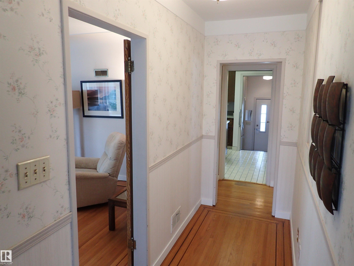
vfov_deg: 54.9
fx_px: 256
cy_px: 133
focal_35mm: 25
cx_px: 177
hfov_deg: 69.4
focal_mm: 4.5
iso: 200
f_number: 2
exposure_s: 1/60
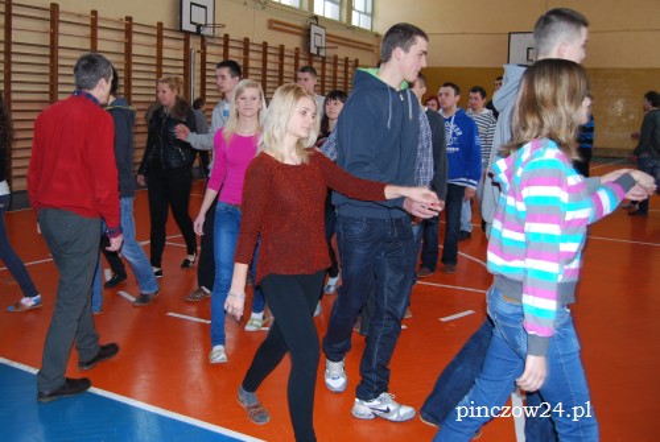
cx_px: 330
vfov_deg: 48.1
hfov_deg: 67.3
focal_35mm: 27
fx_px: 496
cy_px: 221
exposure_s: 1/60
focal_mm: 18
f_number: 3.5
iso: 200
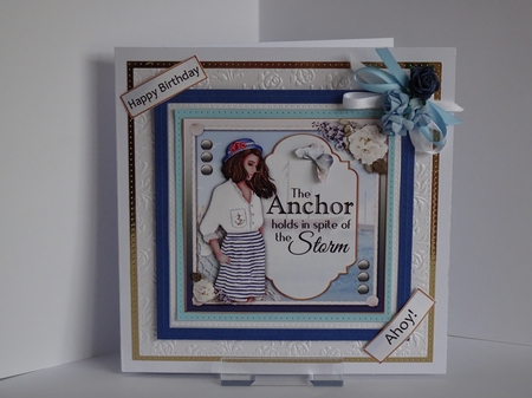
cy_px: 199
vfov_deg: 19.6
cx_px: 266
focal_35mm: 75
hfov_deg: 26.0
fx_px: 1152
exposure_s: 1/250
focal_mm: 12.87
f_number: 5
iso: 500
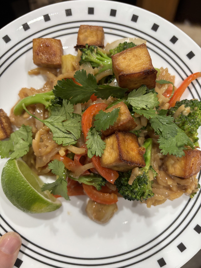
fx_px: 201
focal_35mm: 26
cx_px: 100
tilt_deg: -65.4
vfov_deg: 67.3
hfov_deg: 53.1
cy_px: 134
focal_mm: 5.96
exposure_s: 1/60
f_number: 1.6
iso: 160
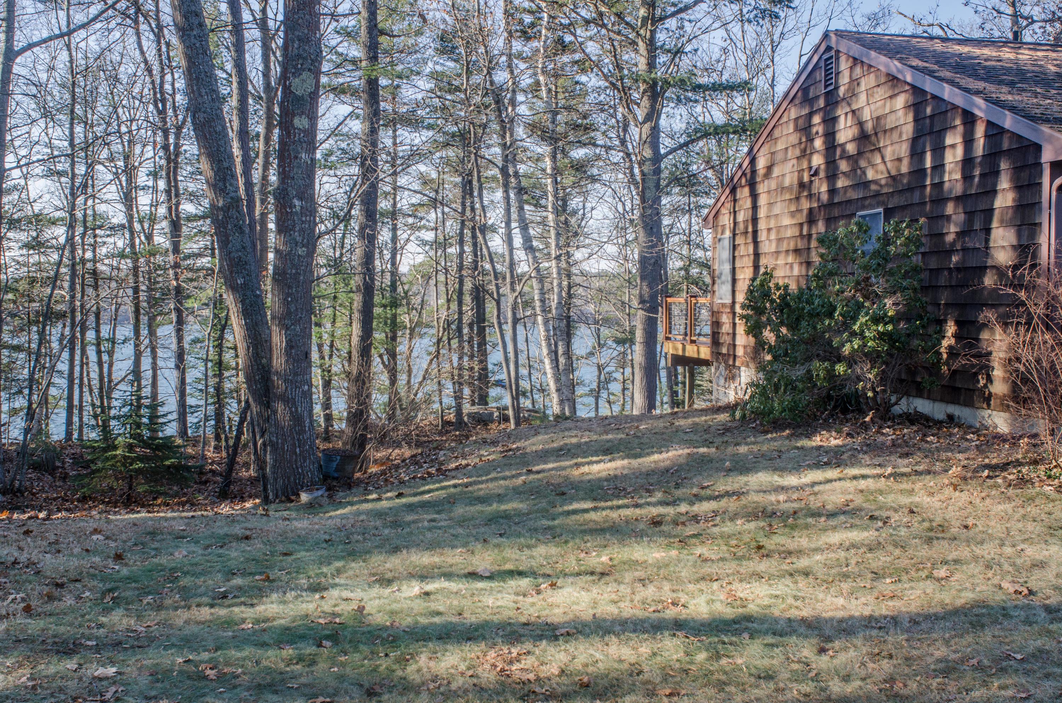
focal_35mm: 36
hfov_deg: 53.2
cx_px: 531
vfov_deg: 36.7
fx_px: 1060
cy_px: 352
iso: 200
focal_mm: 24
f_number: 11
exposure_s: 1/80
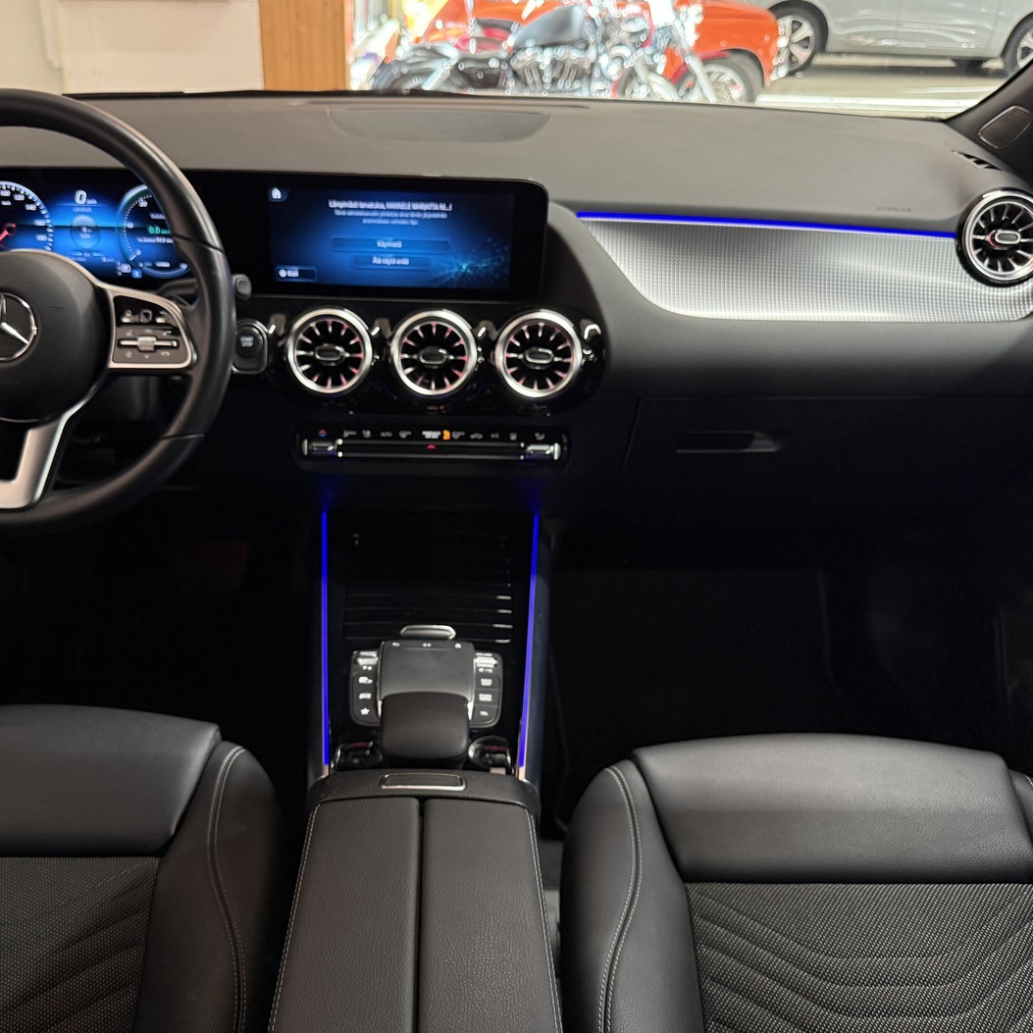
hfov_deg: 55.4
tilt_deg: -28.9
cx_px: 440
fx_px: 979
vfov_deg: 55.6
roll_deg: -0.8
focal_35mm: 29
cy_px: 510
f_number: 1.78
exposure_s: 1/50
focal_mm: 6.76
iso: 250
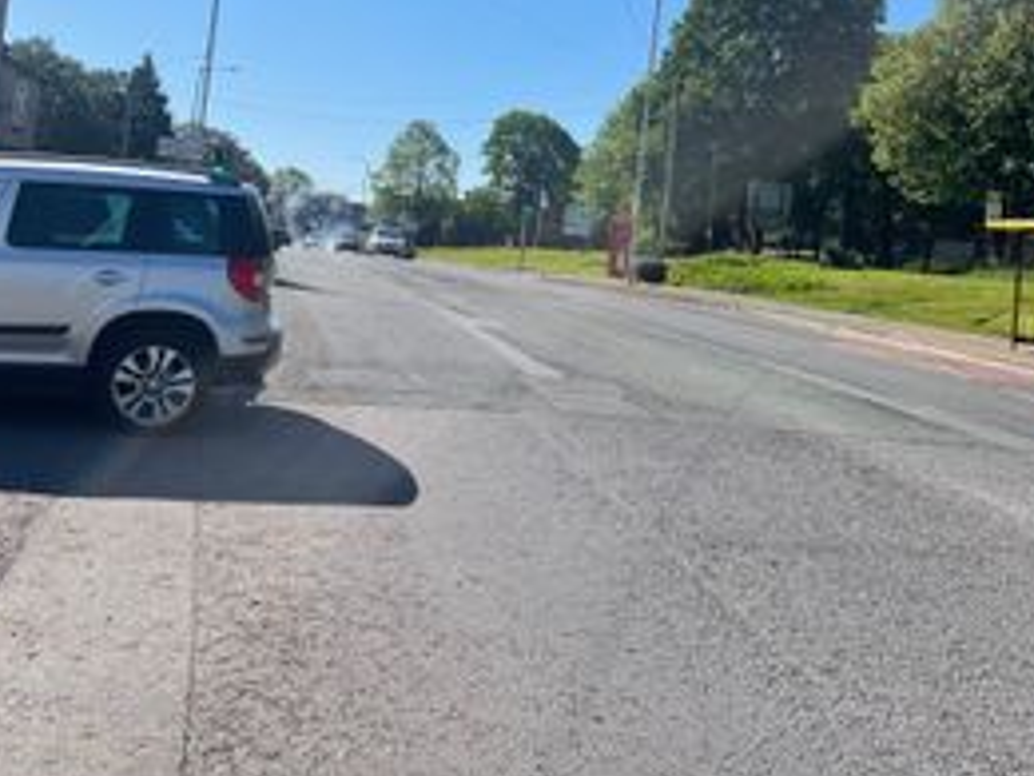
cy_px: 207
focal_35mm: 40
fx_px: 1195
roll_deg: -4.9
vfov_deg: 35.3
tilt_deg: +5.1
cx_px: 553
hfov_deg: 46.8
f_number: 1.6
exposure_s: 1/4292
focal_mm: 4.2
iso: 32
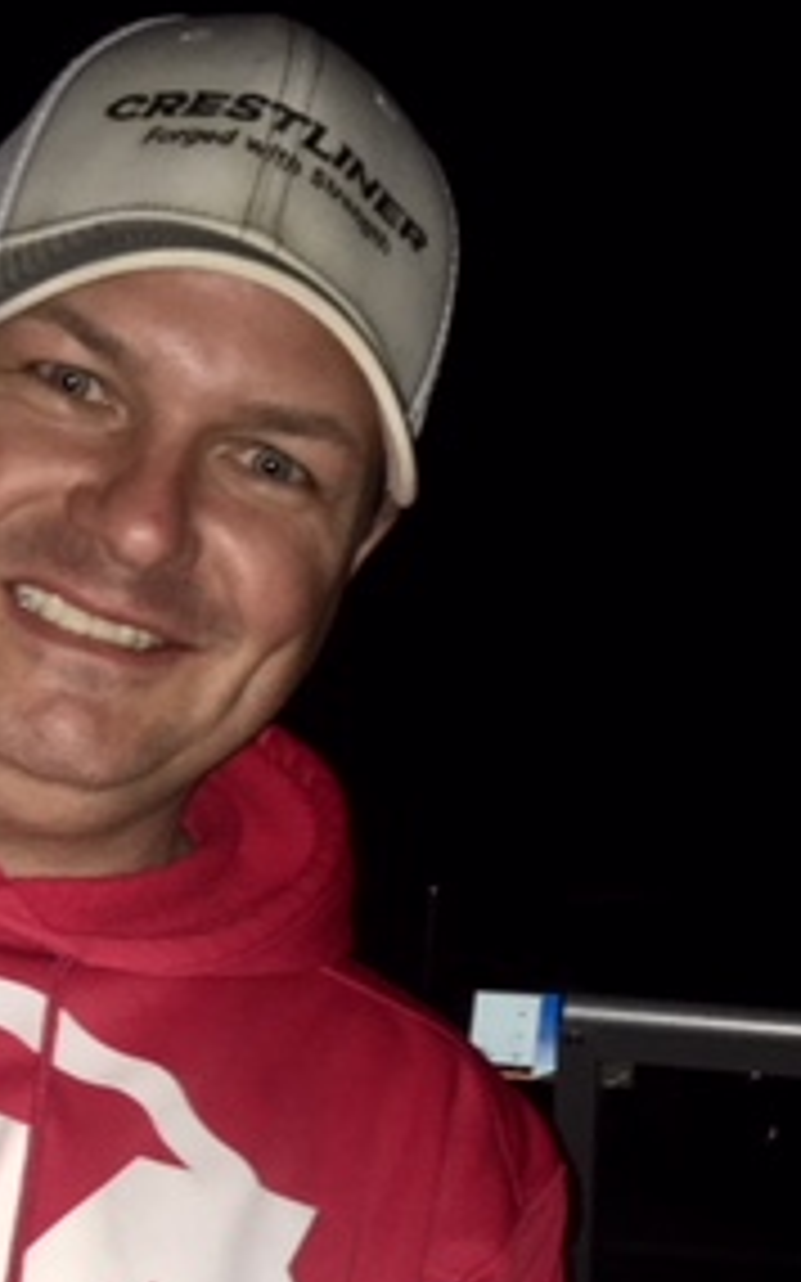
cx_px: -81
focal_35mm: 69
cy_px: 1242
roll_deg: +0.5
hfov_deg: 18.2
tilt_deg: -11.7
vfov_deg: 28.2
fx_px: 2411
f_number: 2.2
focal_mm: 4.15
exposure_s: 1/16
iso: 50
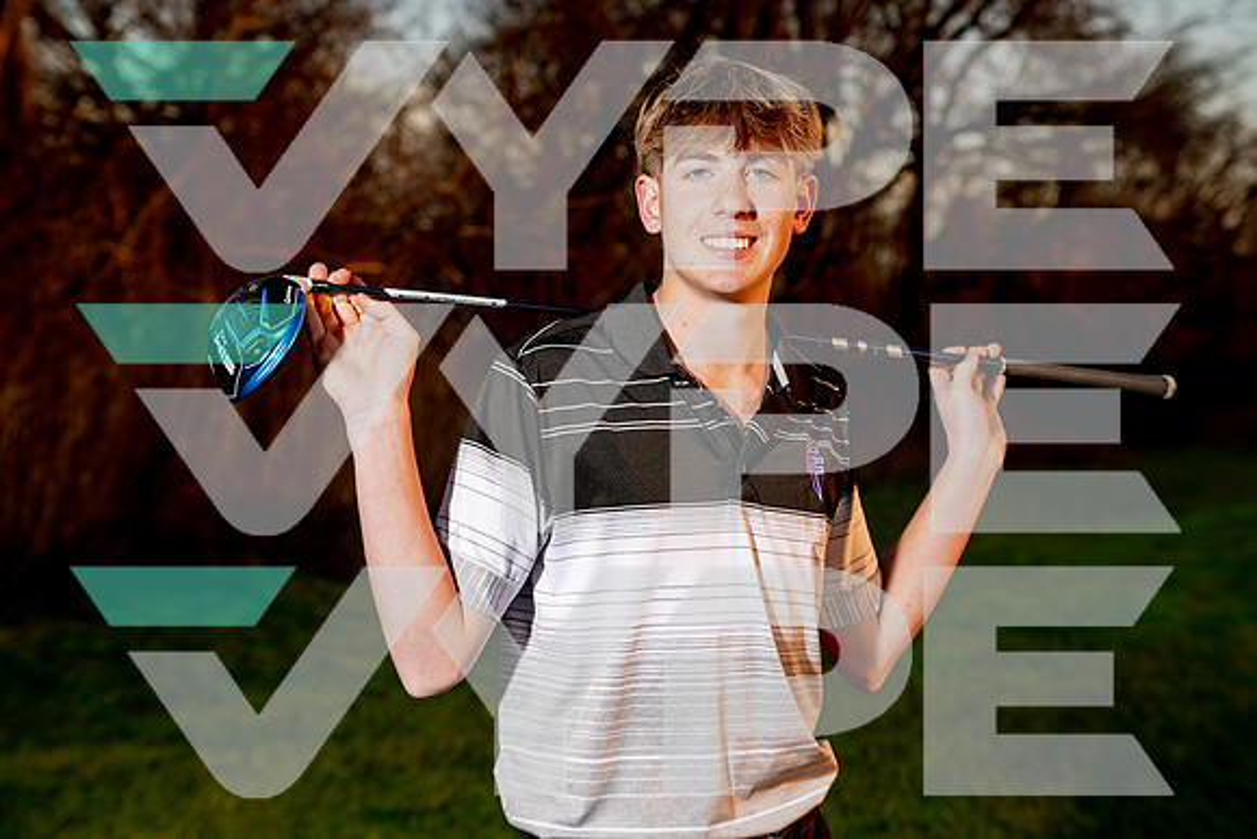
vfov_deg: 24.2
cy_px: 420
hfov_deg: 35.6
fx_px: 1956
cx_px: 628
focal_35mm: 56
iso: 100
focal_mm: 56
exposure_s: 1/250
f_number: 4
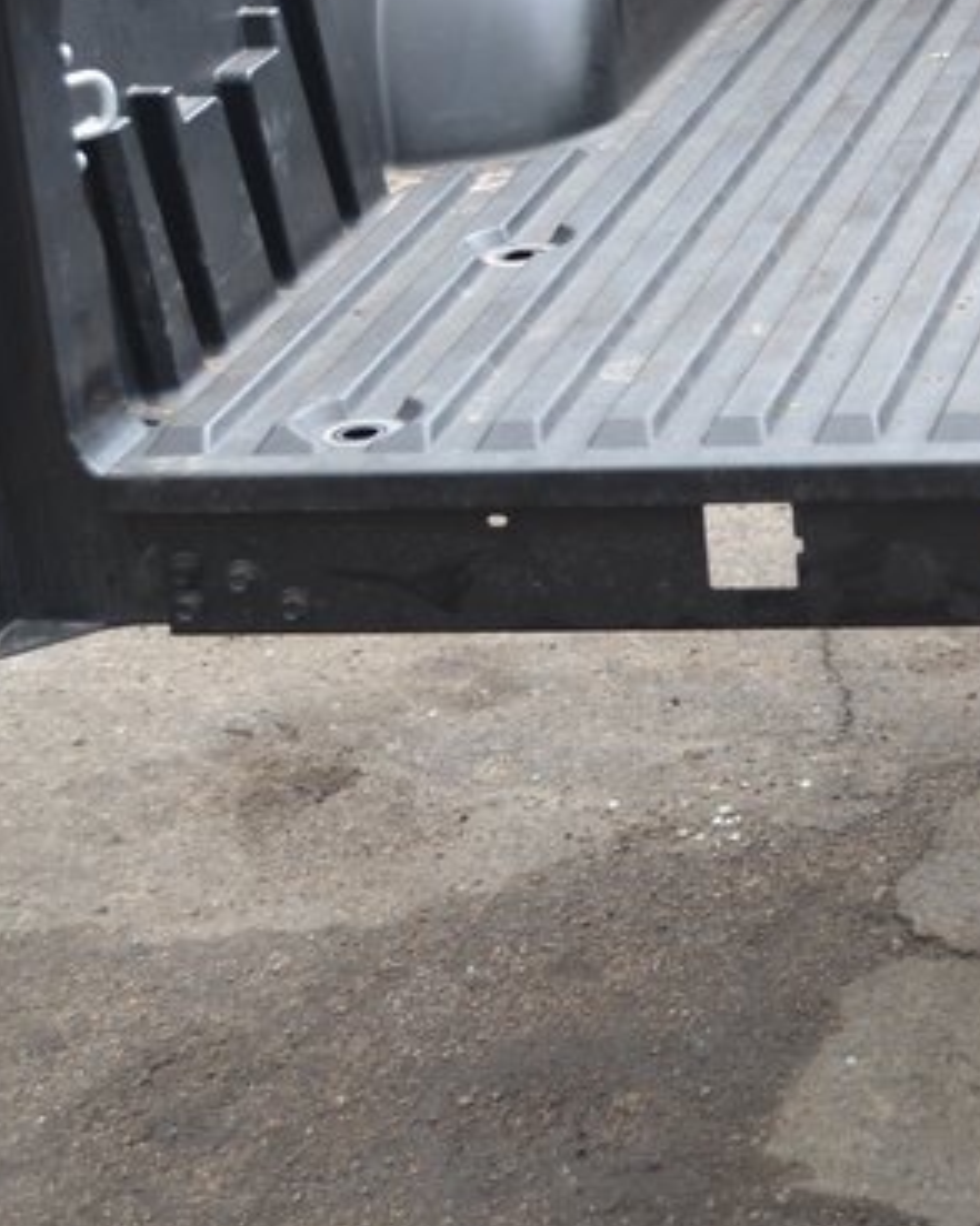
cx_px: 1297
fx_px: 3701
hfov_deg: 14.4
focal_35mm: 102
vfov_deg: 18.5
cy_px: 125
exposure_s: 1/80
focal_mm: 26
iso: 400
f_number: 4.5
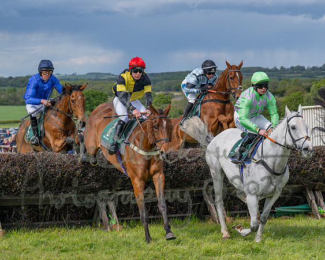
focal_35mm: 126
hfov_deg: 15.3
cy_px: 122
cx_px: 199
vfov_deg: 12.3
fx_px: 1209
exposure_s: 1/2500
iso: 400
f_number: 5
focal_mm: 70
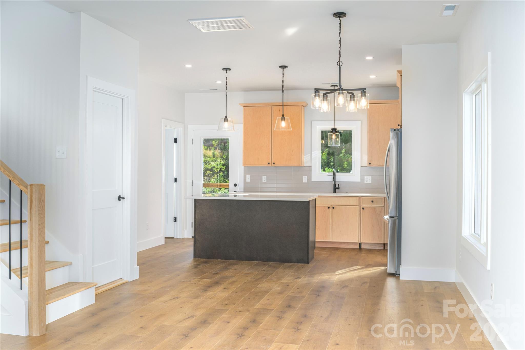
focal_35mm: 35
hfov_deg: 54.4
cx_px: 262
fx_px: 510
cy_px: 175
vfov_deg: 37.8
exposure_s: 1/200
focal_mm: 35
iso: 320
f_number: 8
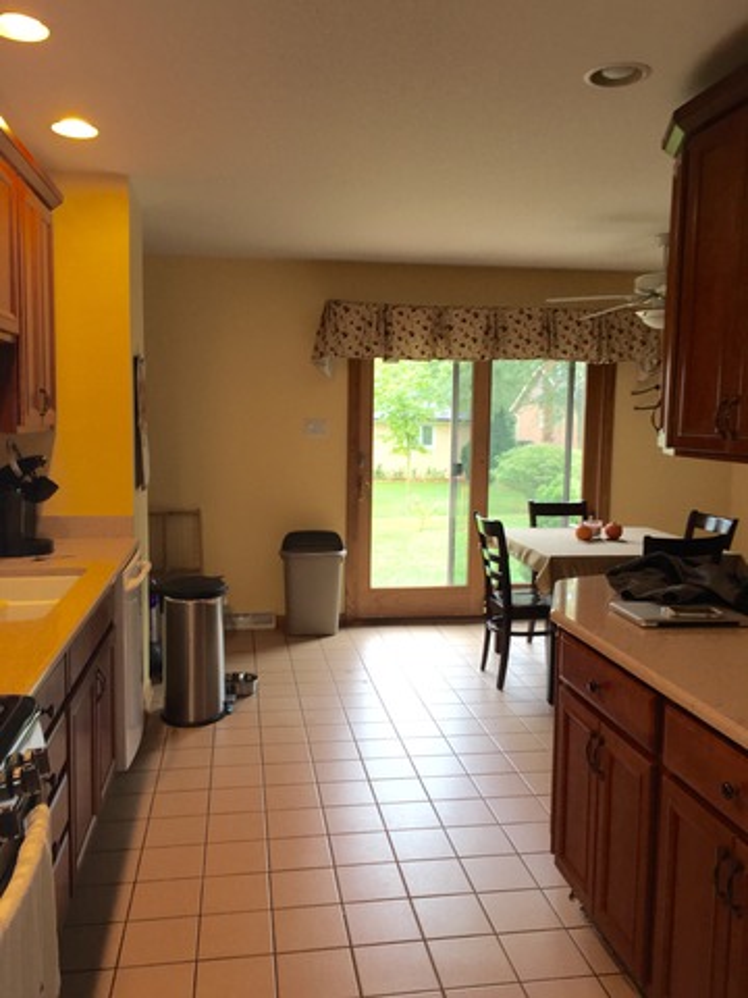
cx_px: 374
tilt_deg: -6.5
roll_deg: -2.4
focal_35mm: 29
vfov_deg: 61.7
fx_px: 836
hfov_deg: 48.2
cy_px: 499
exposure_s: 1/30
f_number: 2.2
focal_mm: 4.15
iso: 25
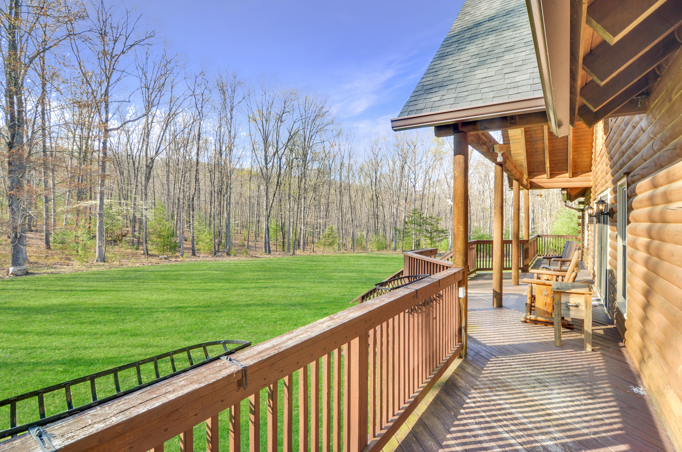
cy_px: 226
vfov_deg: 69.4
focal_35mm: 17
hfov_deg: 92.6
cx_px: 341
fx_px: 326
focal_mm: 11.5
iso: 100
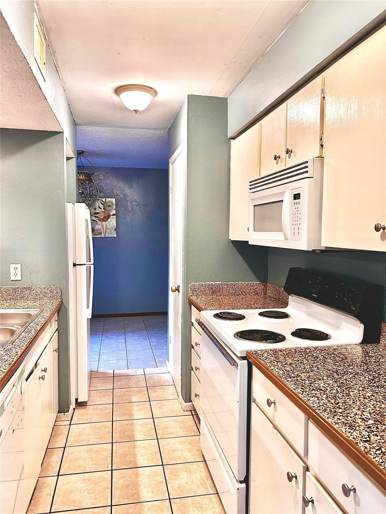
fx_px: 387
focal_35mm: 26
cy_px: 257
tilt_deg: -4.1
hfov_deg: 53.1
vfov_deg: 67.3
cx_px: 193
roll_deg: -1.0
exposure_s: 1/60
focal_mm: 5.7
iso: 320
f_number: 1.5
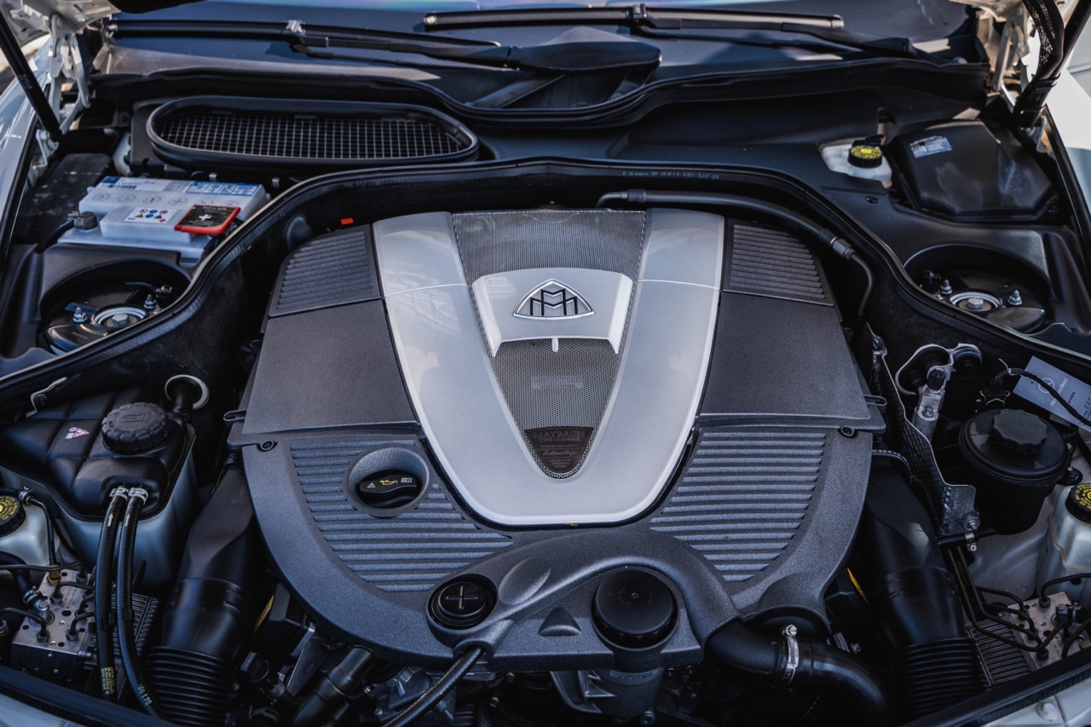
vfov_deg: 37.8
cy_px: 364
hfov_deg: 54.4
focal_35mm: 35
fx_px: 1060
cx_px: 546
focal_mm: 35
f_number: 5
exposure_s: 1/80
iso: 400
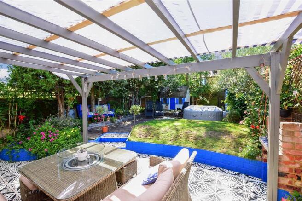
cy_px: 100
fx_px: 126
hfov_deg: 100.4
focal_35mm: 15
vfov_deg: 77.3
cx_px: 151
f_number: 11
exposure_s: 1/80
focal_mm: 10
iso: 400
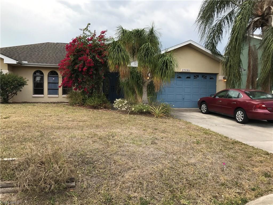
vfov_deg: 49.7
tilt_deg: -0.2
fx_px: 221
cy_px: 102
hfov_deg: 63.4
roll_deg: -4.8
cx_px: 136
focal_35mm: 28
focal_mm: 3.99
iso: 20
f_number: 1.8
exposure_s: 1/404
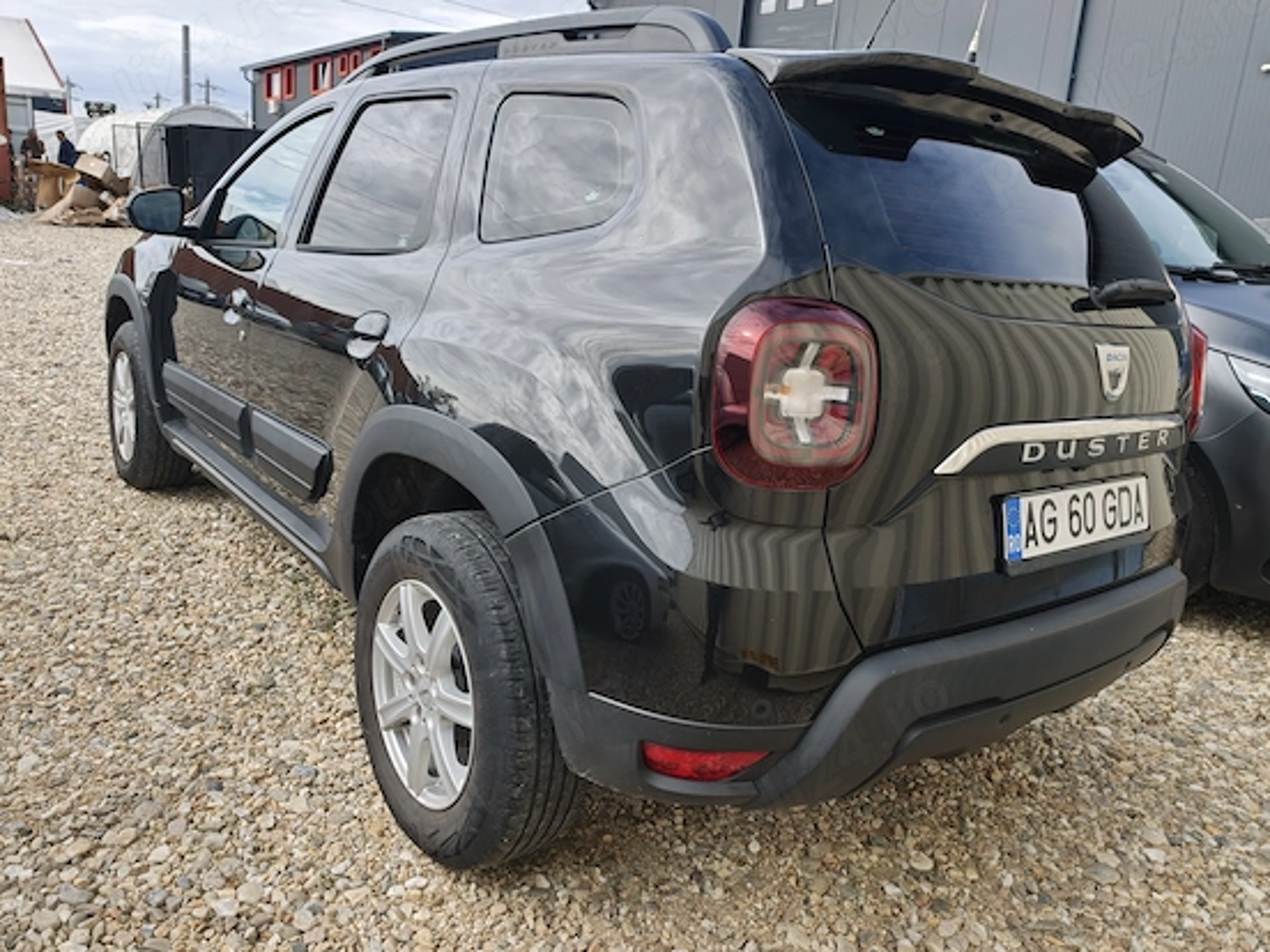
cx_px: 640
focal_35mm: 25
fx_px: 917
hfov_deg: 69.4
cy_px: 460
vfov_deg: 54.9
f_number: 1.5
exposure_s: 1/644
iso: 80
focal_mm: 6.75
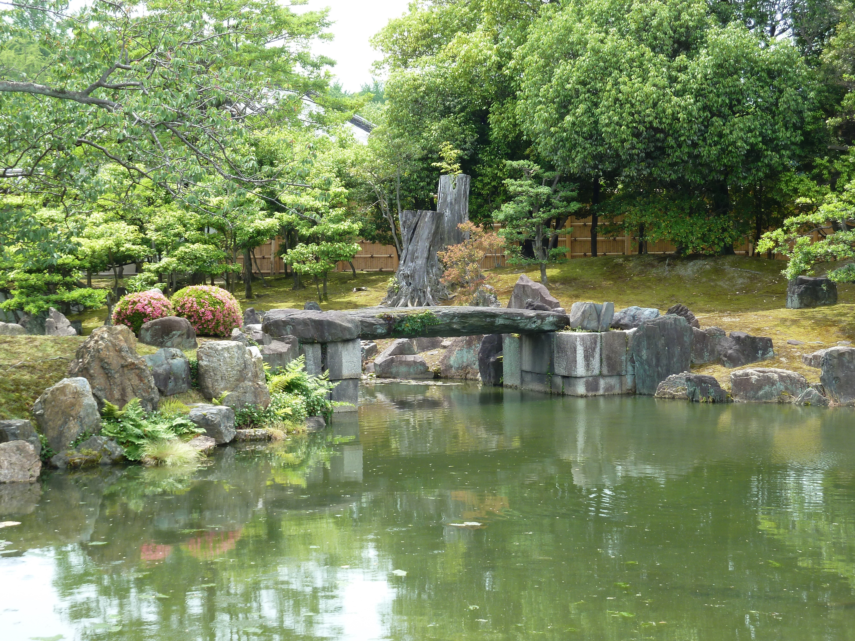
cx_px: 428
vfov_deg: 20.4
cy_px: 320
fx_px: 1778
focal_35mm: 72
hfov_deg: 27.0
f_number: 4.1
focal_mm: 11.9
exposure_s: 1/125
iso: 80
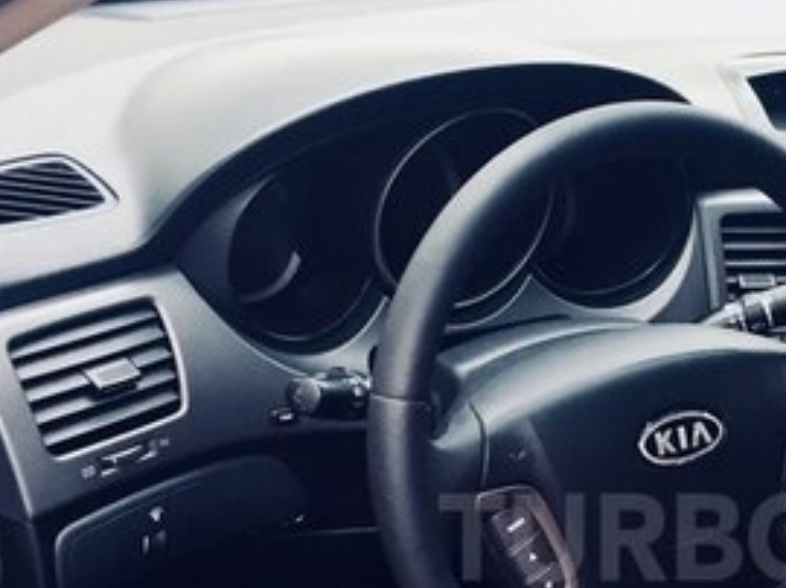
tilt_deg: -30.9
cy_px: 537
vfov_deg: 20.3
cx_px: 737
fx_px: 1611
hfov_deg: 26.3
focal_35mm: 71
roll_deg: -7.8
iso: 40
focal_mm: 4.15
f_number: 2.2
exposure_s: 1/33
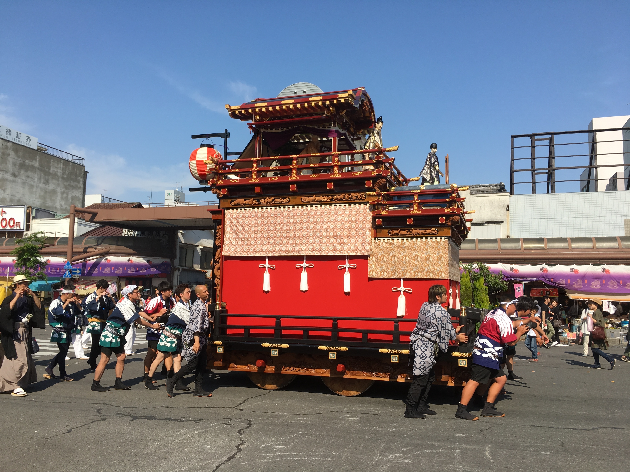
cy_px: 236
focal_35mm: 29
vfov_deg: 48.2
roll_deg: -1.2
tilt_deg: +5.2
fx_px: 528
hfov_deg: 61.7
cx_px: 315
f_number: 2.2
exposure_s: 1/1570
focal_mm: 4.15
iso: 25
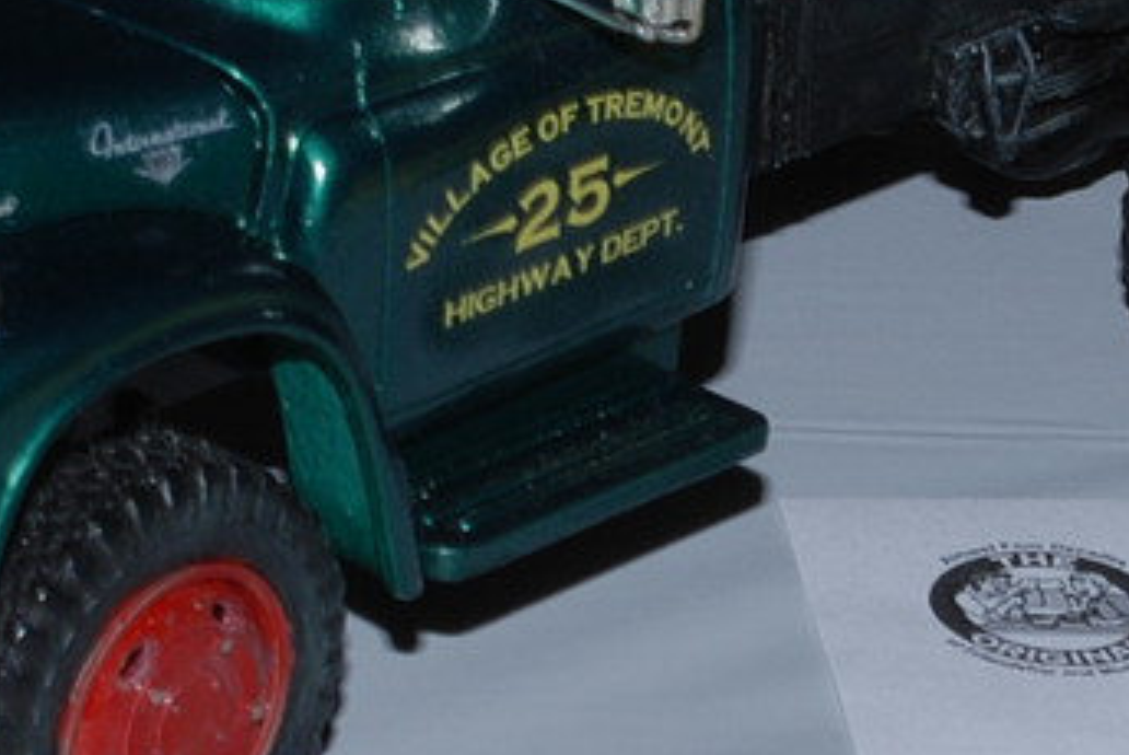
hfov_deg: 7.5
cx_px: 519
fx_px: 8633
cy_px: -323
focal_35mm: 275
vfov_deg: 5.0
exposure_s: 1/60
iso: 100
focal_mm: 45
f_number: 16
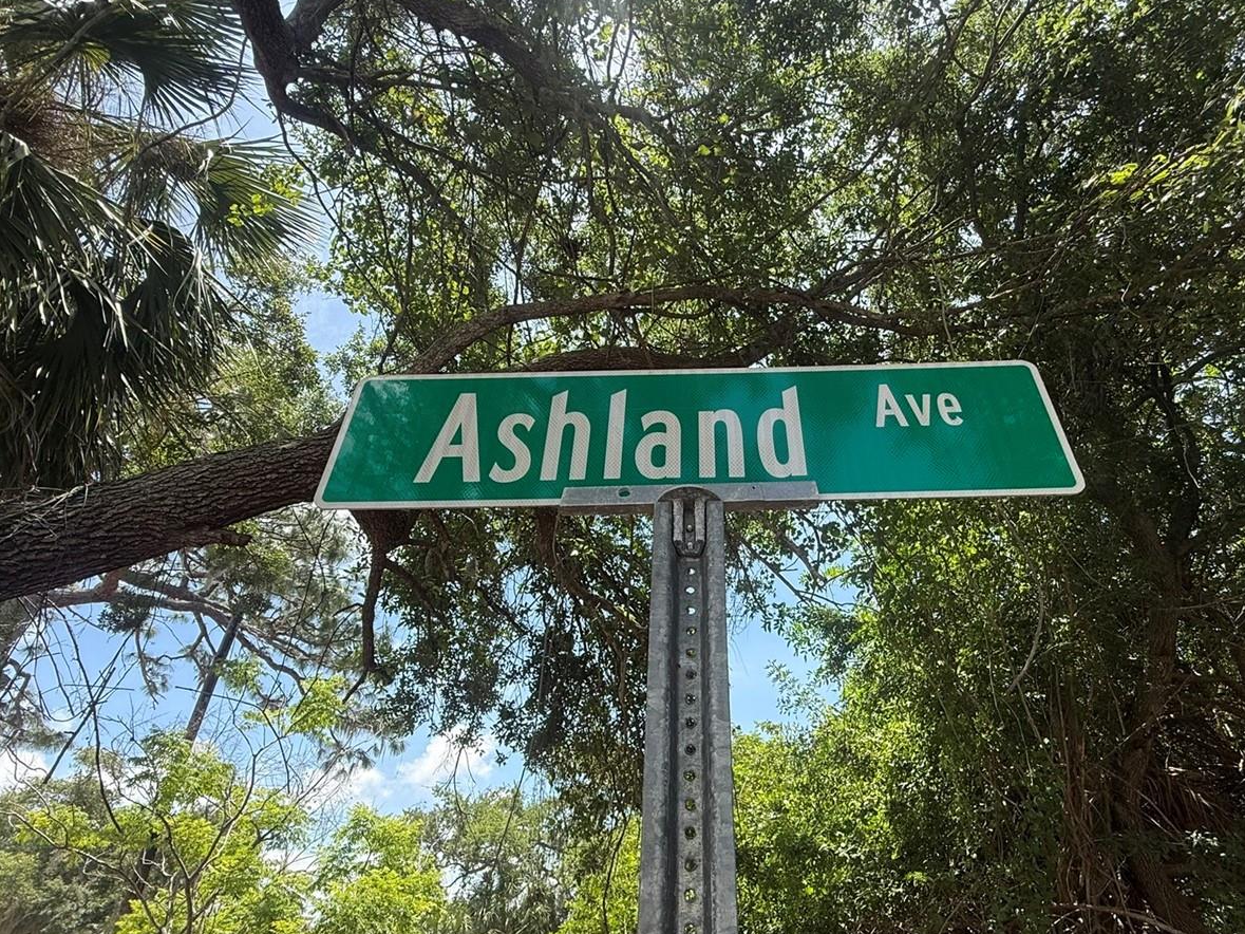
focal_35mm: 19
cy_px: 558
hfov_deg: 84.4
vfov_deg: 68.0
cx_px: 692
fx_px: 683
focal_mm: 2.22
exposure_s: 1/694
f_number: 2.2
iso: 64
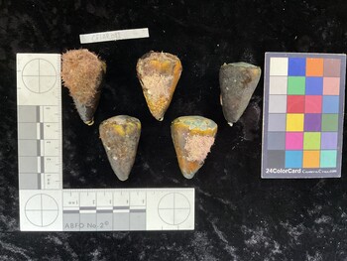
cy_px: 130
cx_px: 174
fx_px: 291
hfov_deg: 61.6
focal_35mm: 29
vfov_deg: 48.3
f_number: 1.8
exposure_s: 1/60
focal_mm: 3
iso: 250
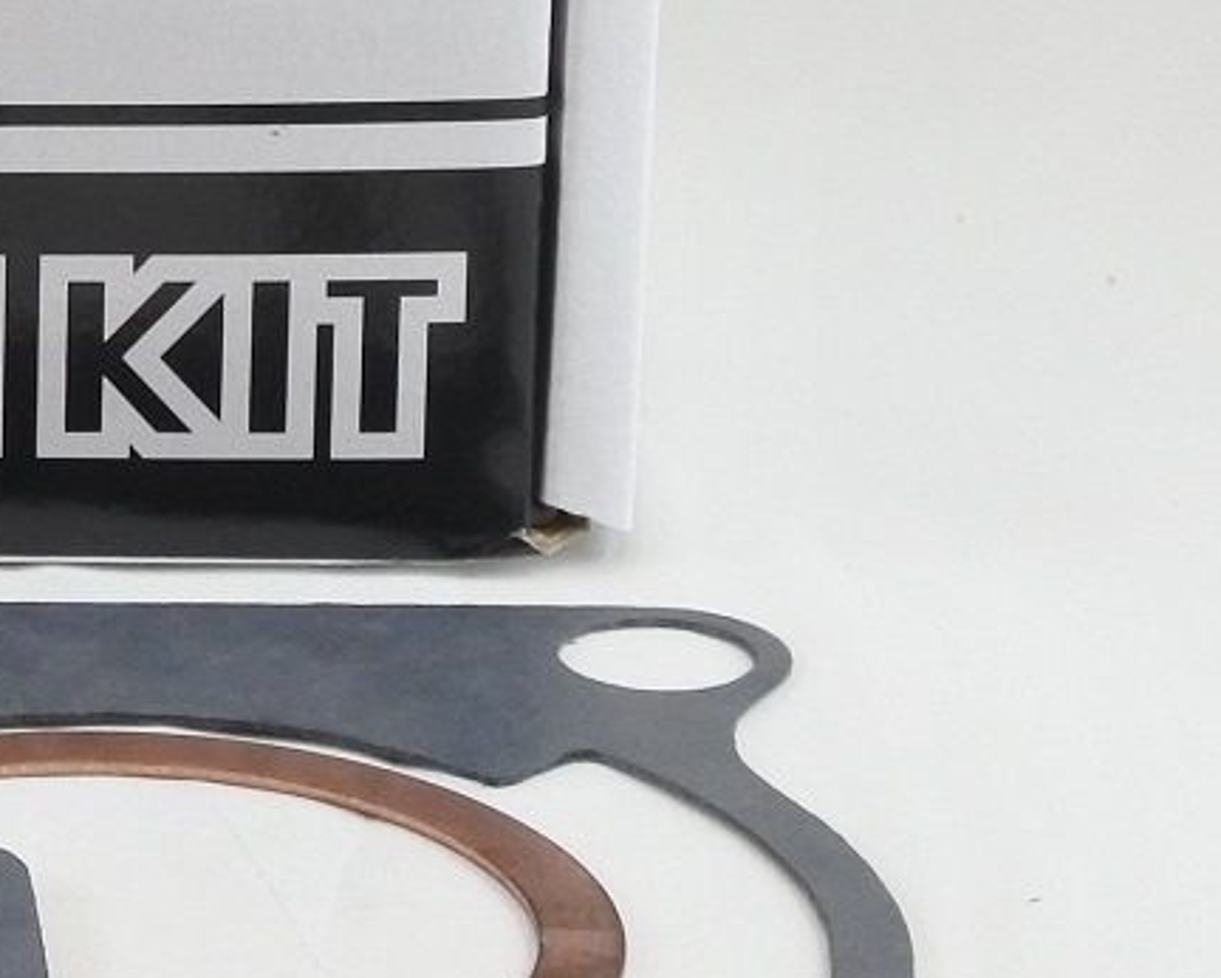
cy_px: -211
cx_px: -762
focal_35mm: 212
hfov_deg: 8.8
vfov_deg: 7.2
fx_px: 7664
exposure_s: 1/125
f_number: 4.5
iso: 560
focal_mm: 19.7
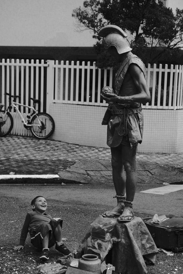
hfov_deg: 18.4
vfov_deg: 27.3
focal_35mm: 74
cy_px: 138
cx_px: 92
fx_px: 564
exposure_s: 1/250
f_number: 4
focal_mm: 48.4
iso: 640
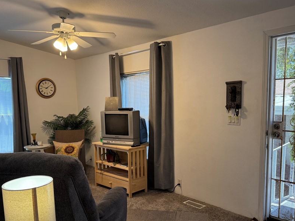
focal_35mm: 31
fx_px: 264
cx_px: 153
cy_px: 130
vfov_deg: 45.3
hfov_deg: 58.3
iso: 100
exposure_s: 1/120
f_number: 1.78
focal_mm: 6.76
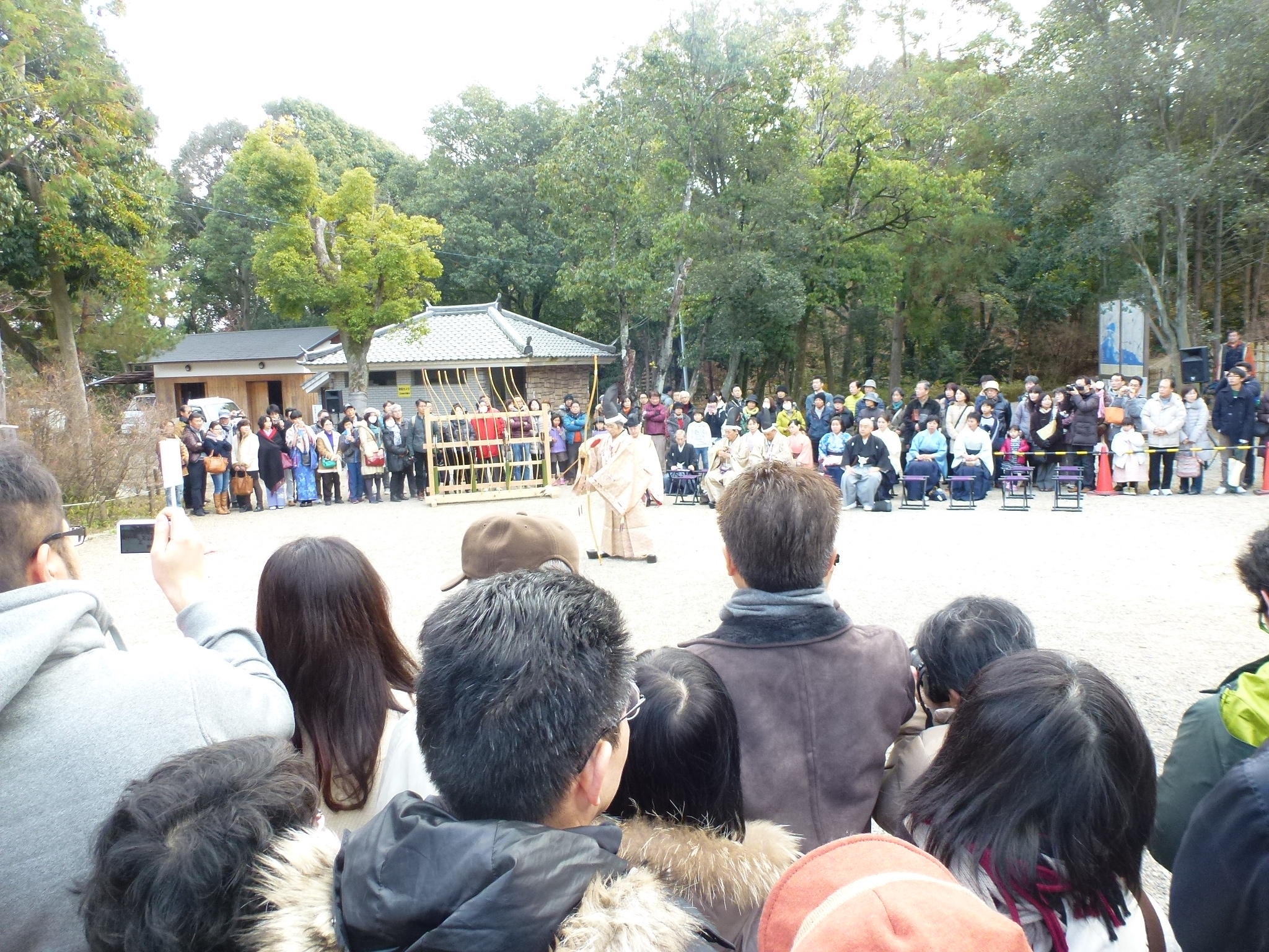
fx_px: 880
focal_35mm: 24
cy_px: 476
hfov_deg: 71.6
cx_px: 634
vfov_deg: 56.8
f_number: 3.3
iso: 160
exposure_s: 1/60
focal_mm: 4.3
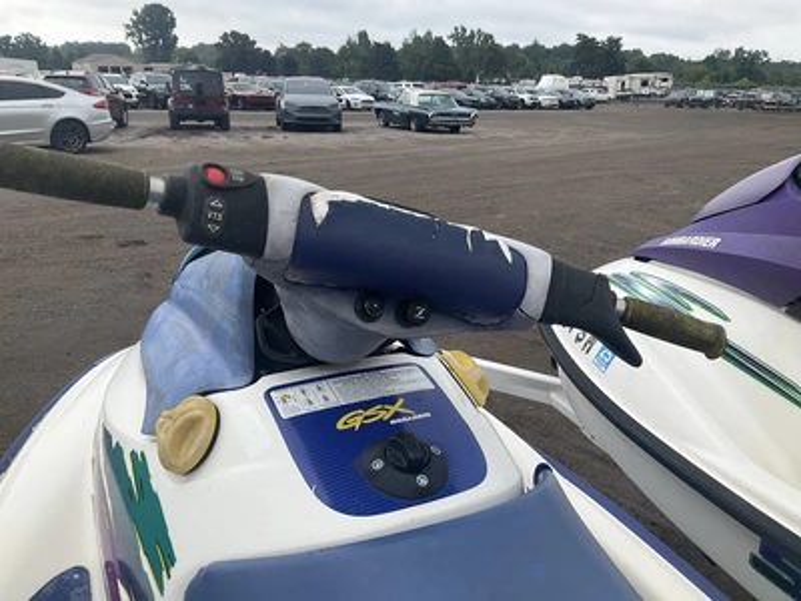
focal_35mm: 29
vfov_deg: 48.2
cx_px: 400
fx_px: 671
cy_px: 300
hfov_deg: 61.7
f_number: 1.8
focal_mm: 3
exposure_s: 1/739
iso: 25
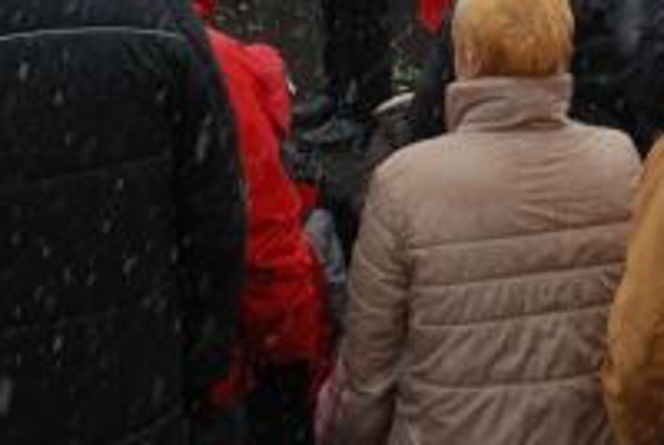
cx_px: 973
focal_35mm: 180
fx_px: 3325
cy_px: -367
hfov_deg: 11.0
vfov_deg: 7.4
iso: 250
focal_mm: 30
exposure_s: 1/100
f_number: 8
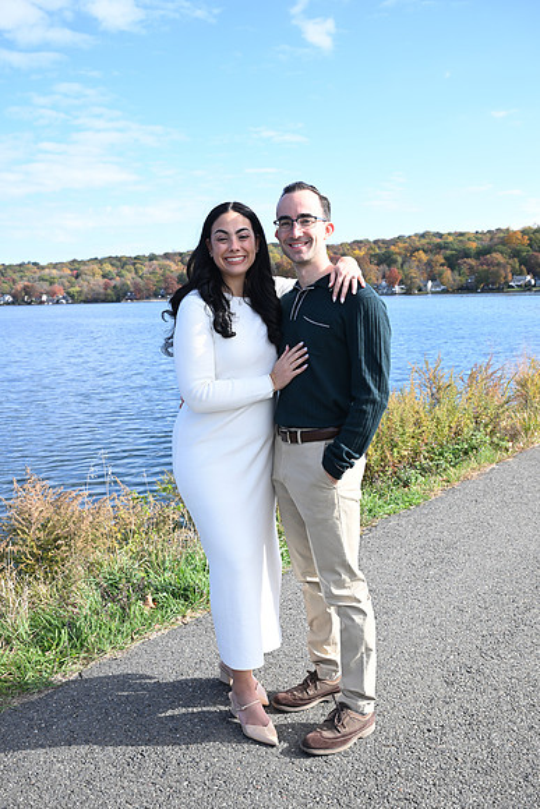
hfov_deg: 36.9
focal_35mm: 36
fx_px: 809
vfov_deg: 53.1
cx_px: 270
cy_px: 404
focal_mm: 36
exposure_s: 1/100
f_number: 8
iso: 100
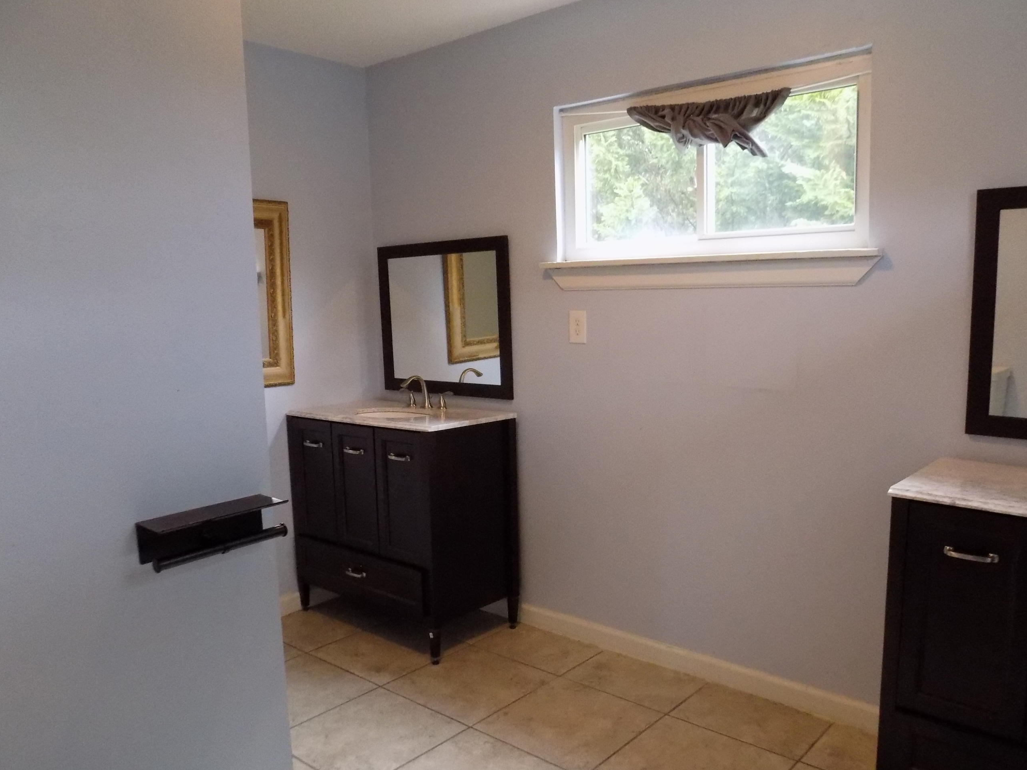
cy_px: 413
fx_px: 801
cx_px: 556
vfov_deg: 51.3
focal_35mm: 27
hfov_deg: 65.2
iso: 400
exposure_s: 1/15
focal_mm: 4
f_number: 3.1
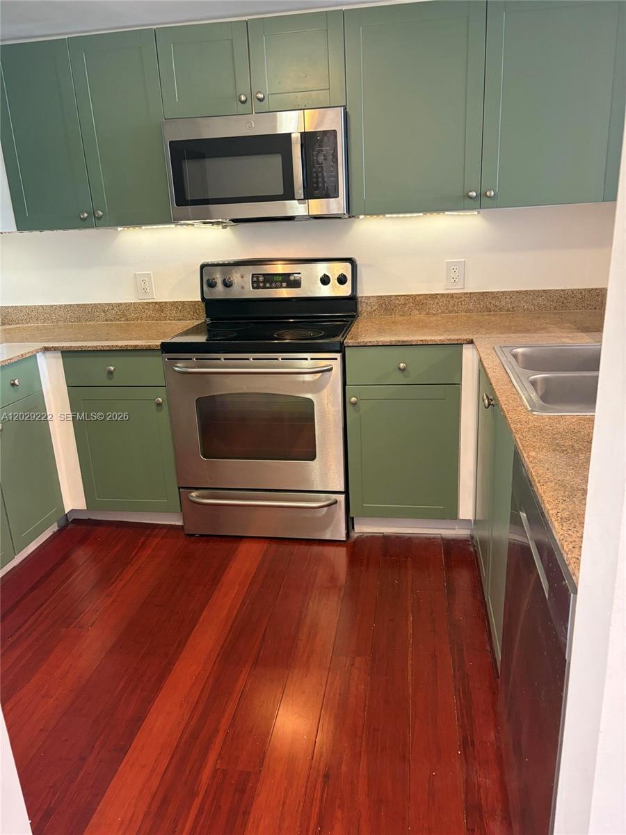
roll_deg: +3.1
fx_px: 627
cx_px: 313
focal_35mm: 26
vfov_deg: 67.3
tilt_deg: -14.4
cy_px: 418
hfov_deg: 53.1
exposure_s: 1/60
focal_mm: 5.96
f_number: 1.6
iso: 250
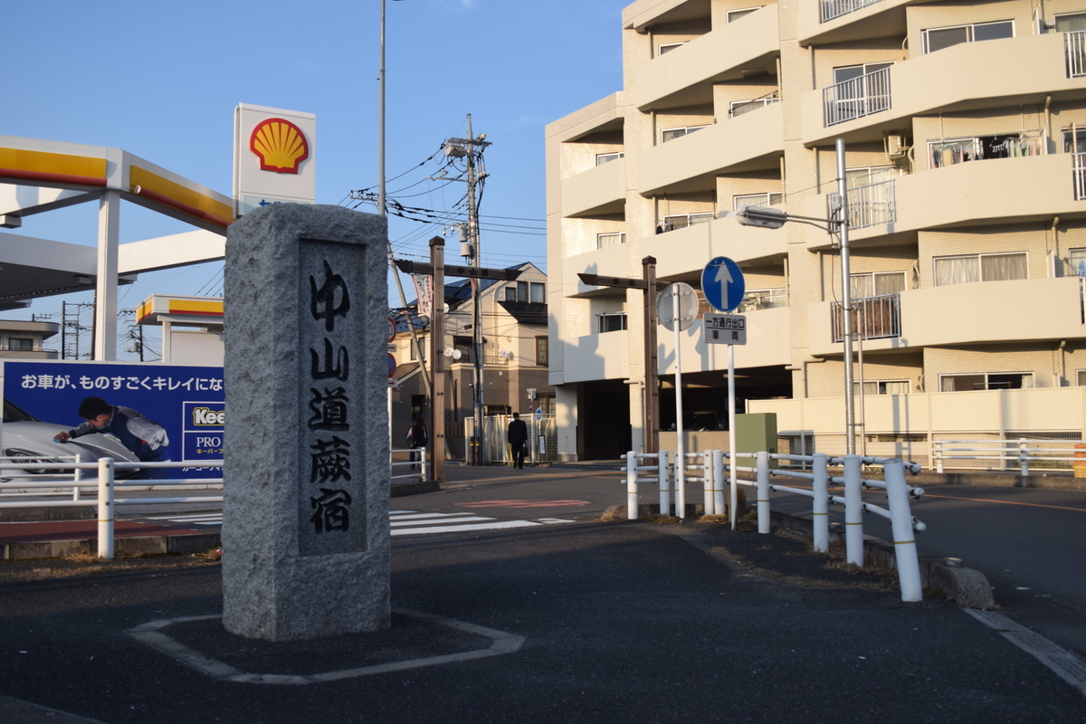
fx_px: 1041
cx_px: 543
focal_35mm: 34
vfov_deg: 38.4
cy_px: 362
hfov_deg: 55.1
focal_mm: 23
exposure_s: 1/1600
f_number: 6.3
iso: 400
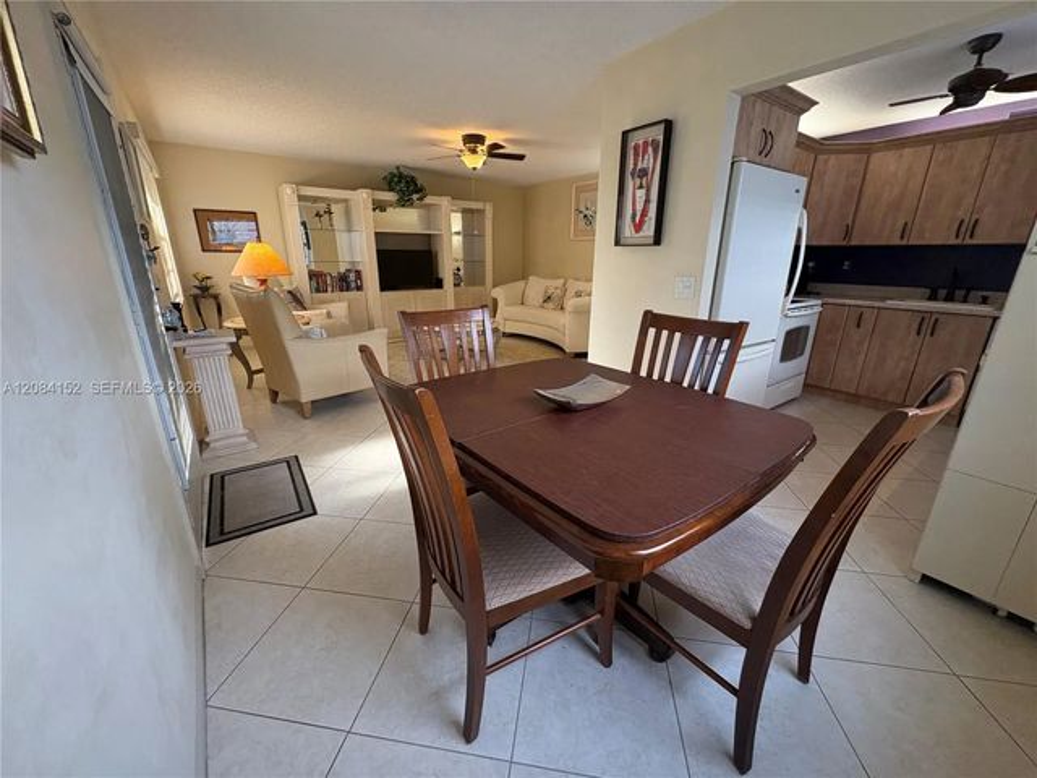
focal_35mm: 14
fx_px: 419
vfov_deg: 85.7
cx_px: 518
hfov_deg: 102.1
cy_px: 389
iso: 320
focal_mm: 2.22
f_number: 2.2
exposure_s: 1/120
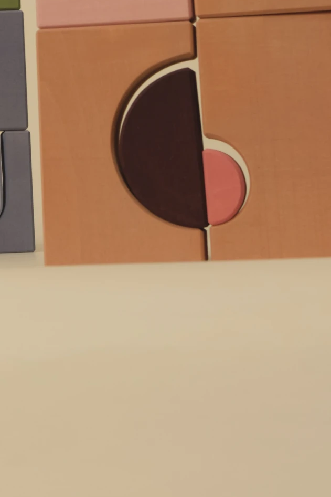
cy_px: -110
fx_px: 1449
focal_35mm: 105
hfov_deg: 12.6
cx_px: -95
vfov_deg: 18.4
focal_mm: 23
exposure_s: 1/250
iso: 800
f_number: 5.6
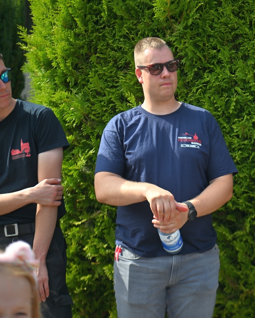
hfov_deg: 17.5
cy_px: 156
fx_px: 821
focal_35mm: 87
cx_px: 214
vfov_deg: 22.0
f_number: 2.8
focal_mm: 56
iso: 64
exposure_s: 1/800
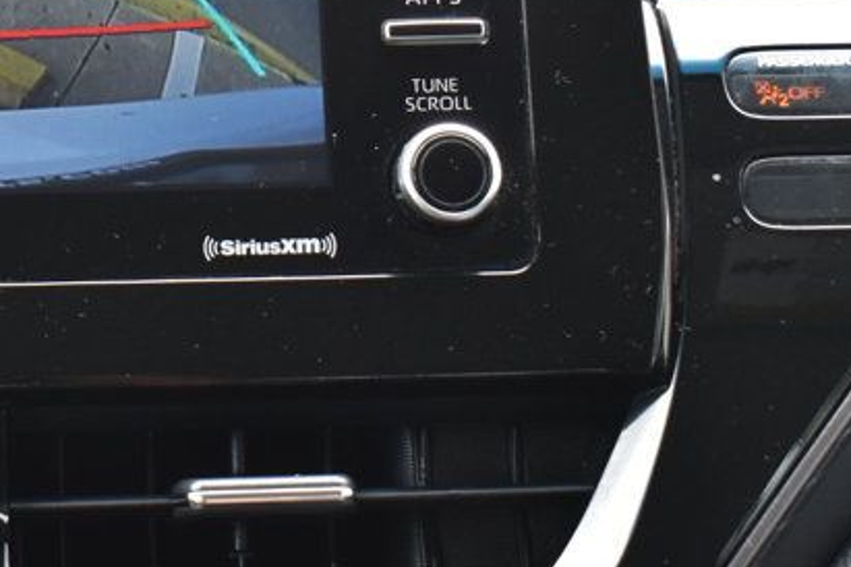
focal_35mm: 127
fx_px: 3002
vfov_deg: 10.7
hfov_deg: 15.8
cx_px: 0
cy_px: 17
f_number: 8
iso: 400
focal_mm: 34
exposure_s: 1/50
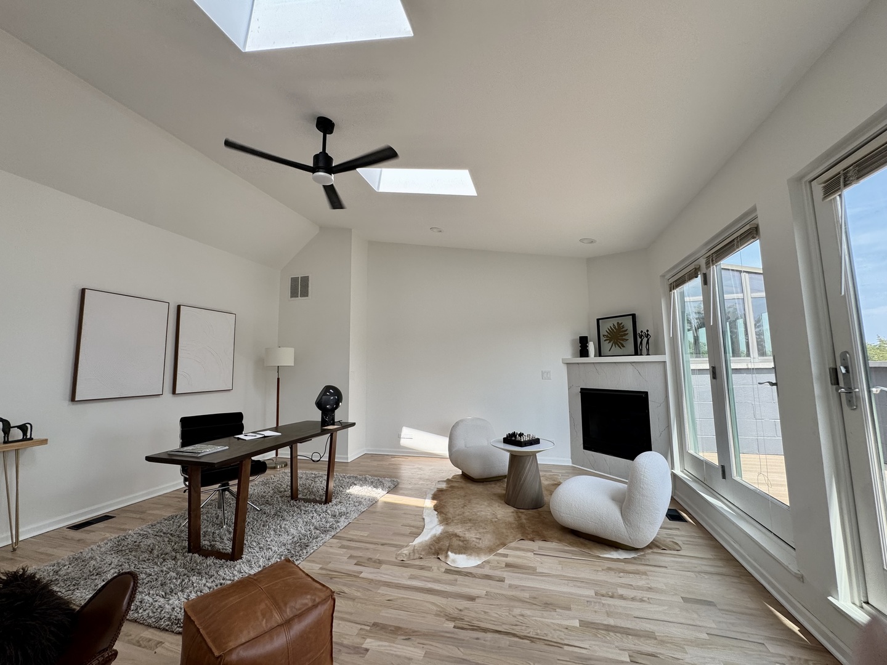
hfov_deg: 102.1
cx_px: 444
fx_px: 359
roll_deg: +0.2
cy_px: 332
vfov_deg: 85.7
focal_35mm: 14
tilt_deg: +6.6
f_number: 2.2
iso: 40
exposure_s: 1/211
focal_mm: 2.22
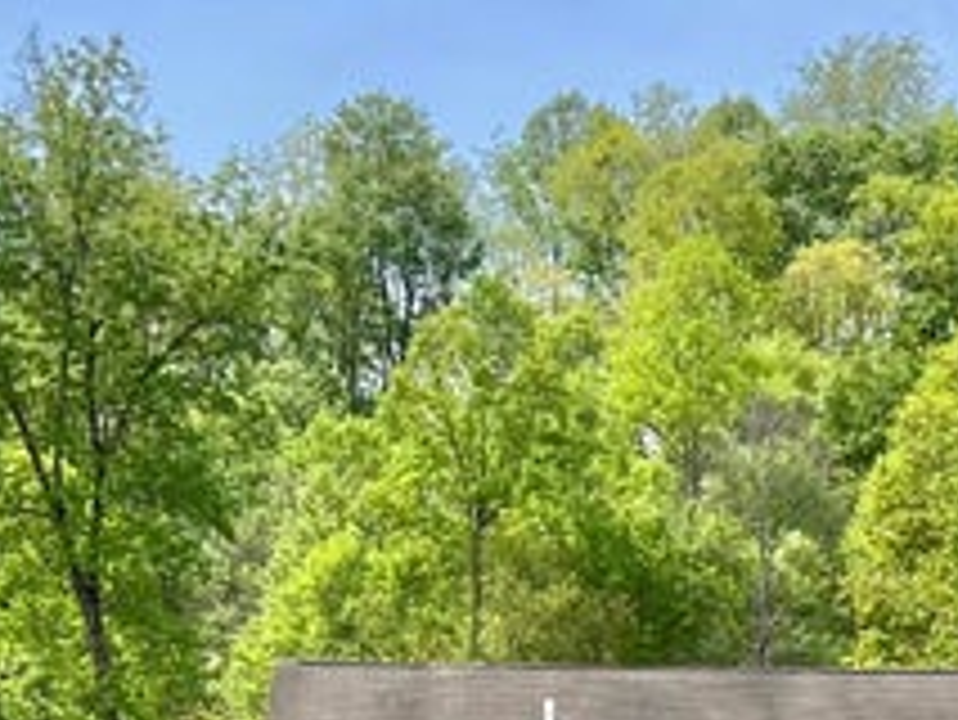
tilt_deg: +3.3
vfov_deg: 13.5
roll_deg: +0.1
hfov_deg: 18.9
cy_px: 1040
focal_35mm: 104
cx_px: 497
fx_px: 2880
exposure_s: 1/2841
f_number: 1.5
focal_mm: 5.7
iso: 50
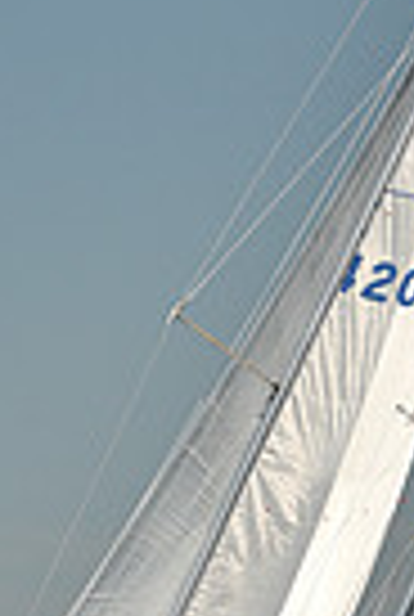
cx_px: 200
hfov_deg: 4.7
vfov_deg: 6.9
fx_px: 5080
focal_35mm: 296
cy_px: 477
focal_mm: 70
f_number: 6.3
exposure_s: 1/640
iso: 250
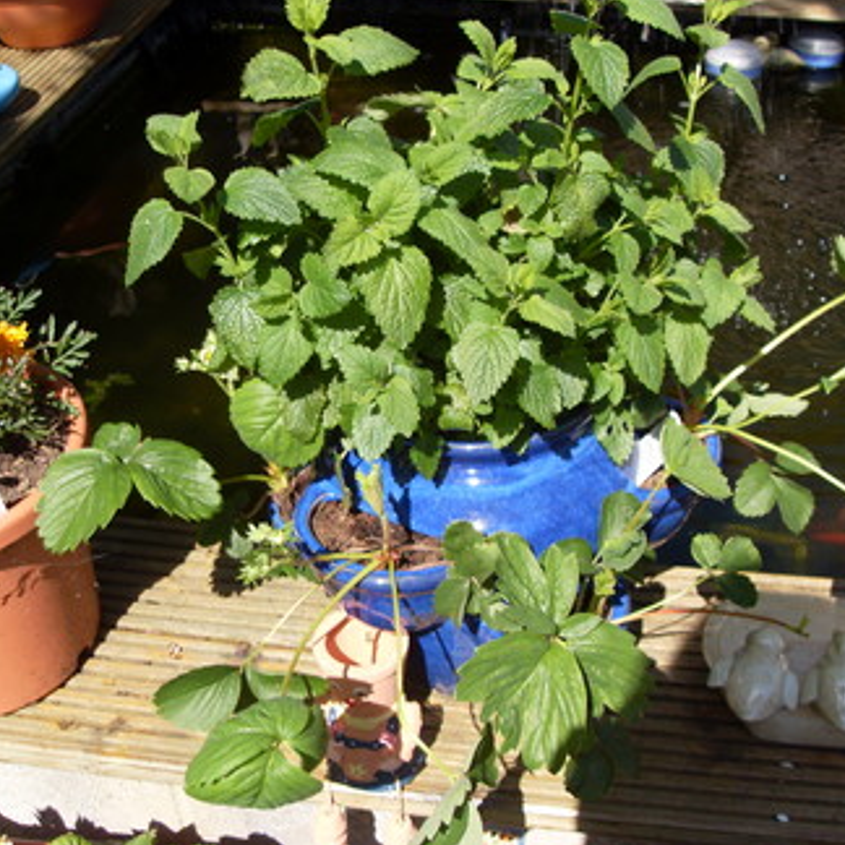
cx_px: 509
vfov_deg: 40.0
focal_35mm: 42
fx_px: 1160
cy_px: 417
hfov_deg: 39.8
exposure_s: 1/125
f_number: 7
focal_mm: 6.3
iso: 80
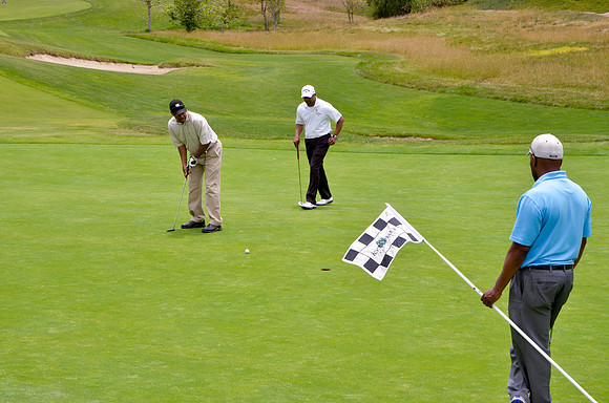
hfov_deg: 27.0
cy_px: 202
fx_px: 1266
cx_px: 304
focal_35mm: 75
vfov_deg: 18.1
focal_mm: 50
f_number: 13
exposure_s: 1/200
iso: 200
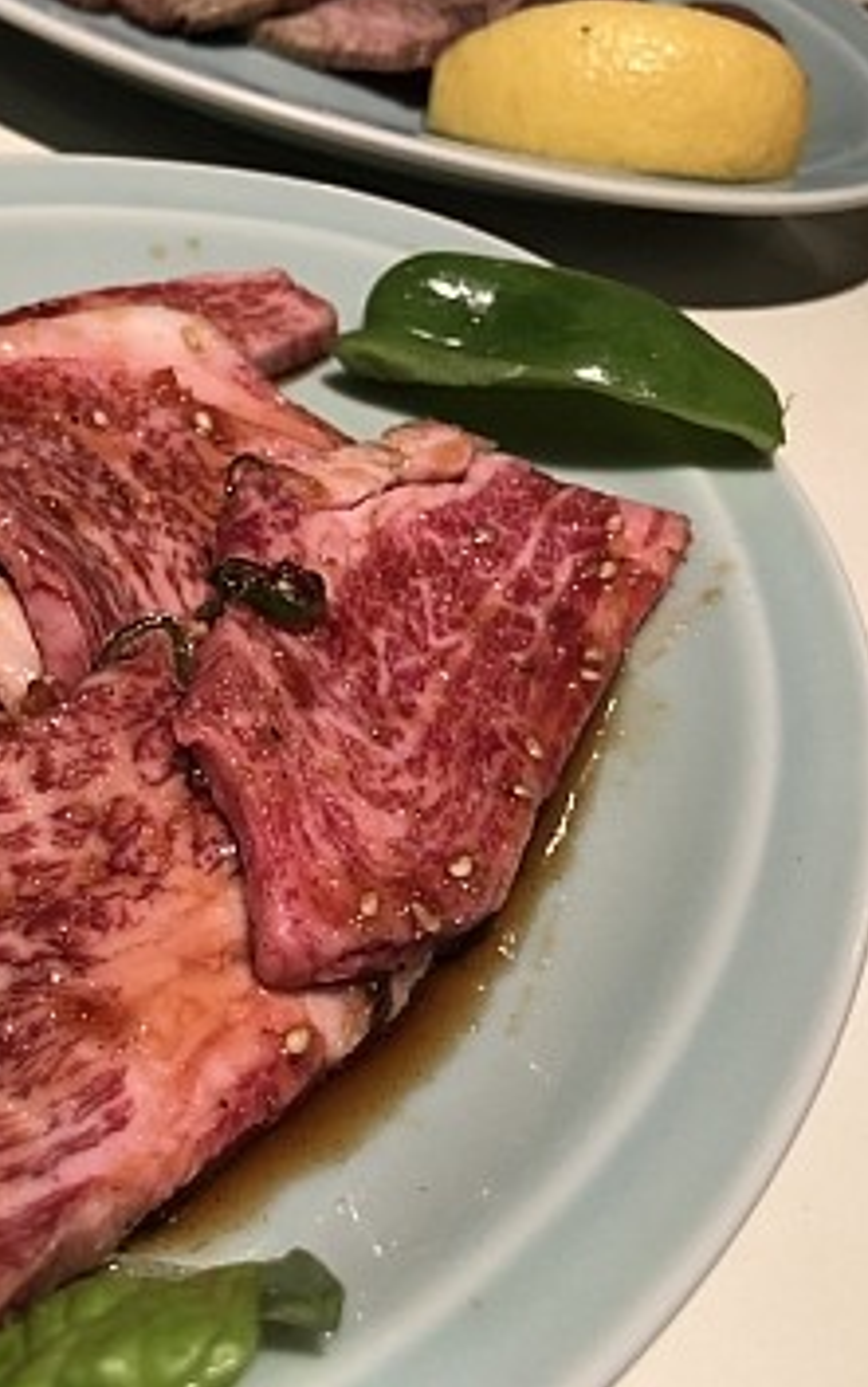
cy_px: 682
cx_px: 4
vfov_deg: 47.2
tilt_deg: -44.2
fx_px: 1588
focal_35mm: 42
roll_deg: -11.4
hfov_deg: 28.7
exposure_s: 1/17
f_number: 1.8
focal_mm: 4
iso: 40
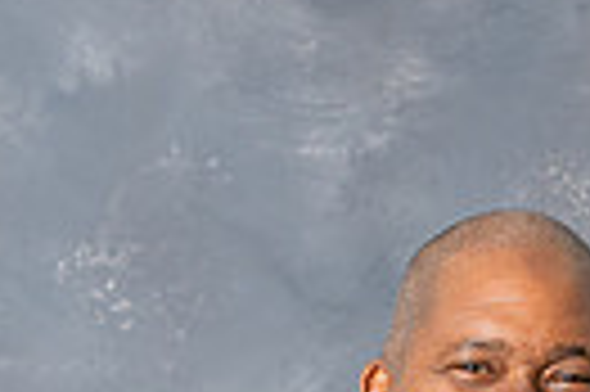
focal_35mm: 243
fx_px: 3978
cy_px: 910
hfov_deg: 8.4
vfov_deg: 5.5
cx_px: 559
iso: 200
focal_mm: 47
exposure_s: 1/200
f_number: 4
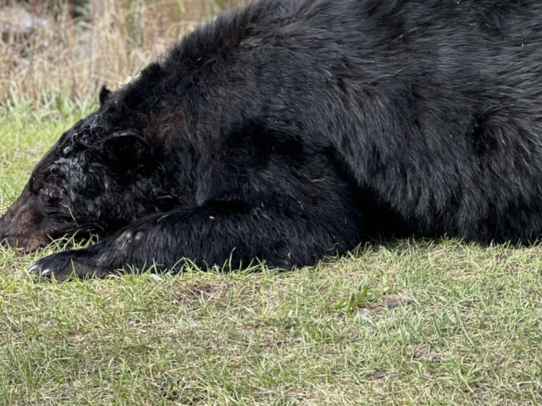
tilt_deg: -9.0
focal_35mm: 122
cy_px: 20
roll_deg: -1.6
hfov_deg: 15.9
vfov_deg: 12.0
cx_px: 491
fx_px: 1910
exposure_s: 1/302
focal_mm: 7.5
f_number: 2.2
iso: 25
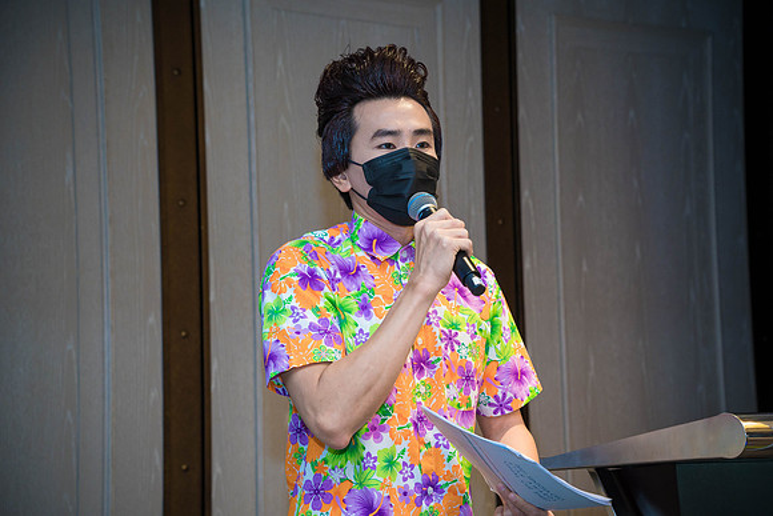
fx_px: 1783
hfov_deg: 24.5
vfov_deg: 16.5
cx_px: 386
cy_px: 258
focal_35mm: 83
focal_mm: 83
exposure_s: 1/125
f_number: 5.6
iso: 2500
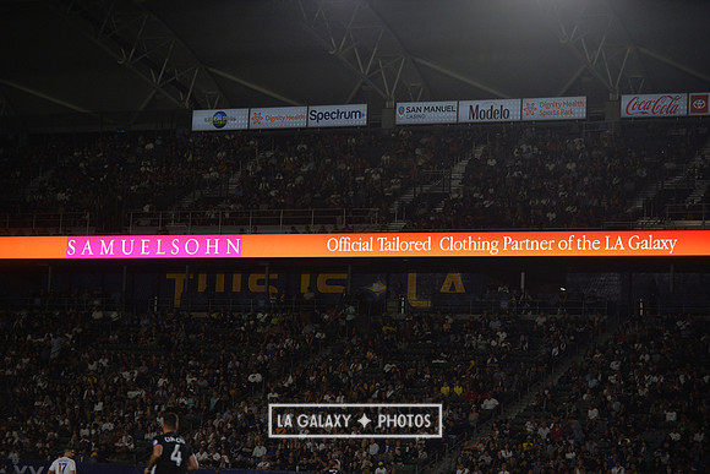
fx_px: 2466
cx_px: 355
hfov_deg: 16.4
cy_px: 237
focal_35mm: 125
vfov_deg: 11.0
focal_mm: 125
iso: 1600
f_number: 2.8
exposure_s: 1/3200
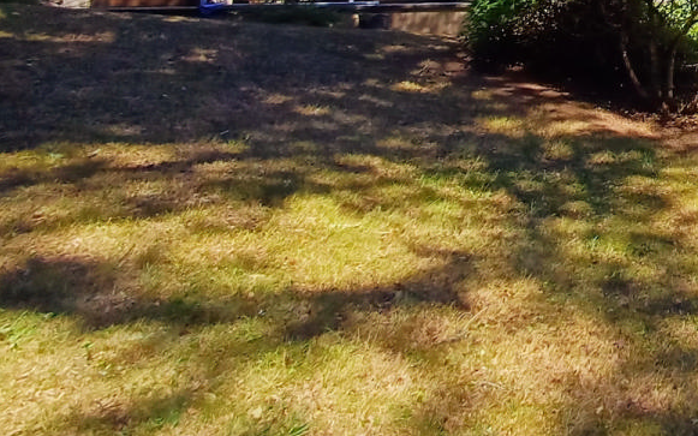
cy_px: -135
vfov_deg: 26.0
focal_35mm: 42
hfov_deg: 37.9
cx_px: 795
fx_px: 799
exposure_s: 1/714
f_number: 2.2
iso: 40
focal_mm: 1.64
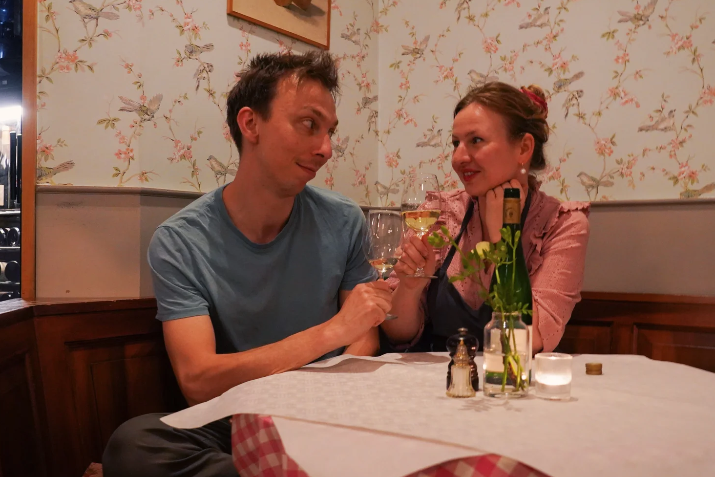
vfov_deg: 35.9
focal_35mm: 37
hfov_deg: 51.7
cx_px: 415
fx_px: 735
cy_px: 248
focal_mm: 28
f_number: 4
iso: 5000
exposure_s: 1/25
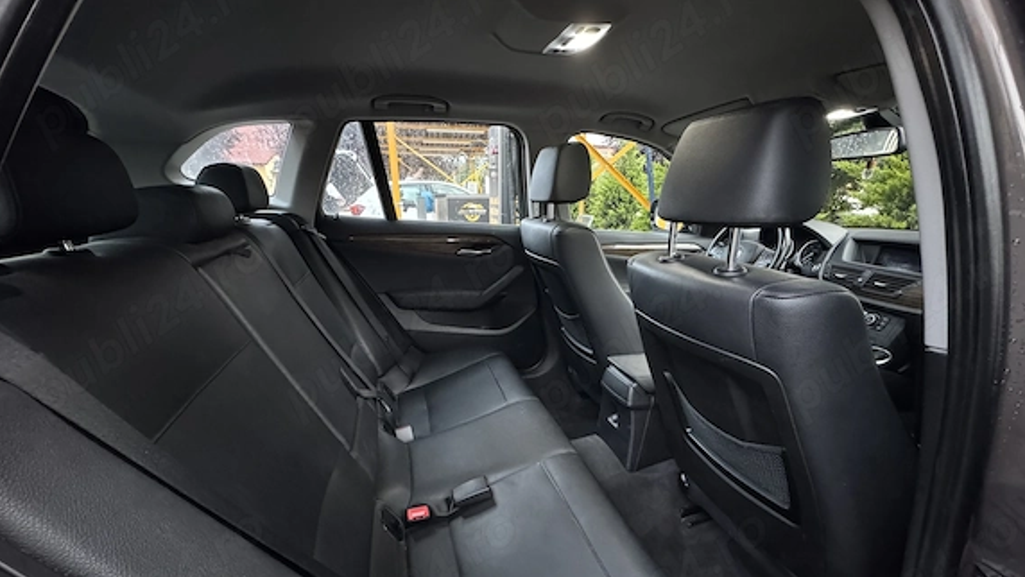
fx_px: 435
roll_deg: -0.4
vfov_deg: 66.5
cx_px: 525
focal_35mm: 16
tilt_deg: -19.6
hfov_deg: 99.3
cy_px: 346
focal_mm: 2.22
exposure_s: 1/35
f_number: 2.2
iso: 1600
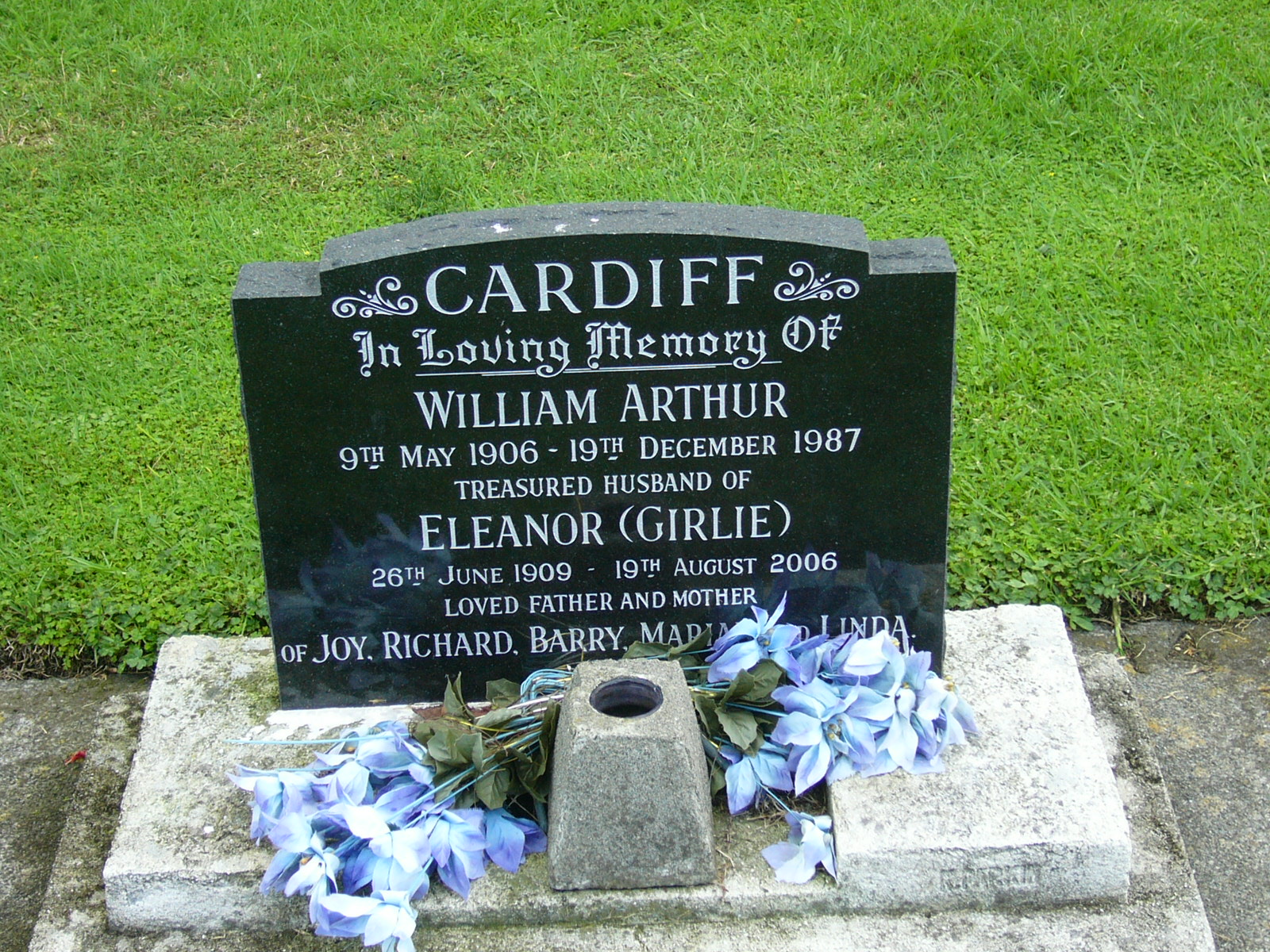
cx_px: 635
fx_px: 2201
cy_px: 476
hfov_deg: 32.2
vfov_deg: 24.4
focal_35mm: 60
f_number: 3.7
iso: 100
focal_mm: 10
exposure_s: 1/60
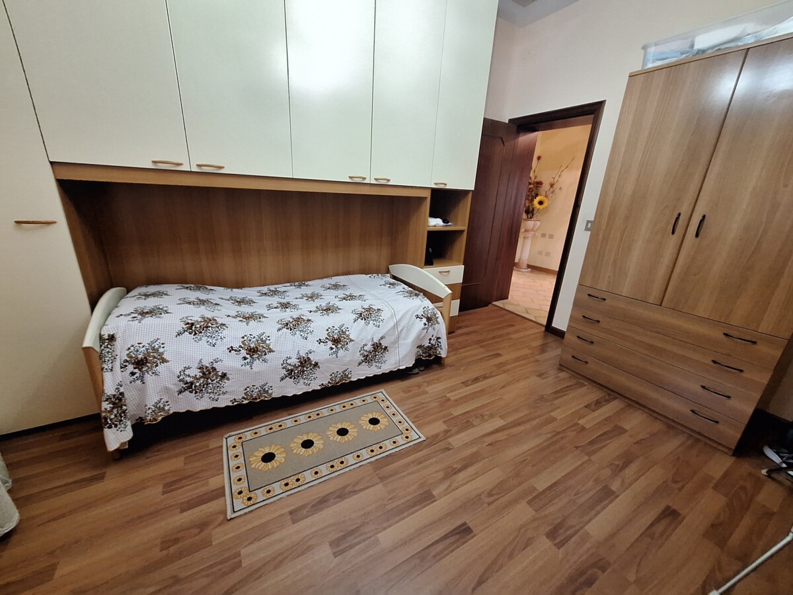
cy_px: 298
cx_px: 396
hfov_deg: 106.2
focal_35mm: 13
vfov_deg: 89.9
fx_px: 298
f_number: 2.2
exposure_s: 1/25
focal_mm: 1.74
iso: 320
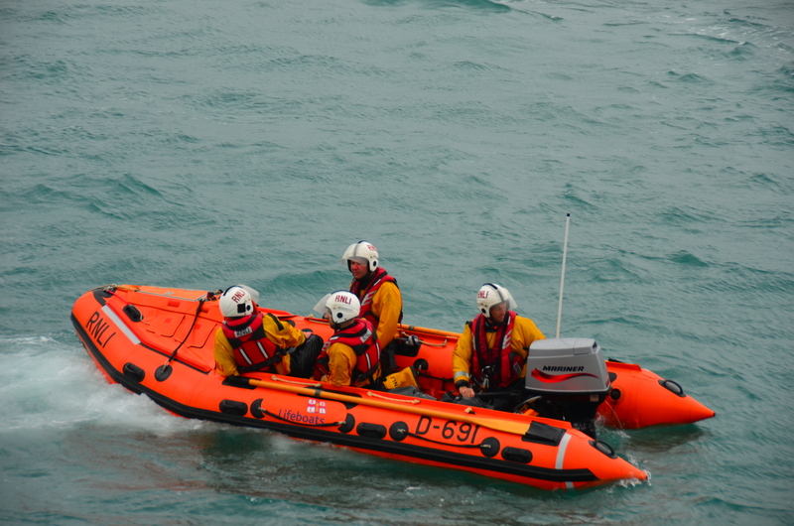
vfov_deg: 11.1
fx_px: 2707
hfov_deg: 16.7
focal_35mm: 123
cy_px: 263
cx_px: 397
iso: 100
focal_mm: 82
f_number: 5
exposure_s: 1/125
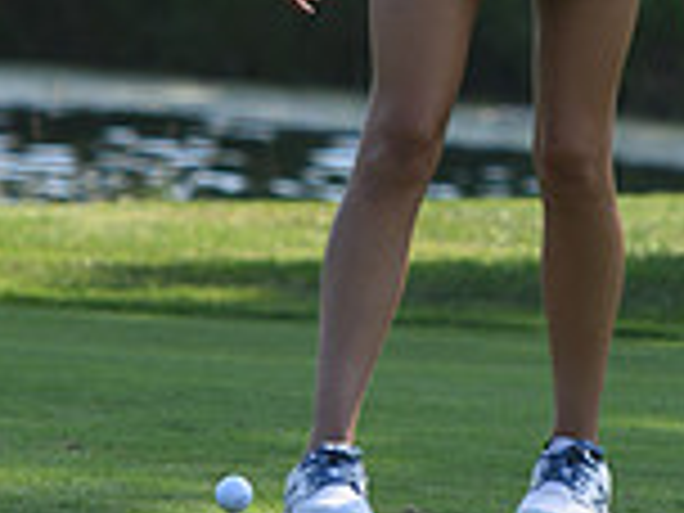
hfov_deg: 1.4
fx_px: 27762
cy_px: -468
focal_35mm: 1405
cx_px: 585
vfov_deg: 1.1
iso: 640
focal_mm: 330
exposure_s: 1/800
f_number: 7.1
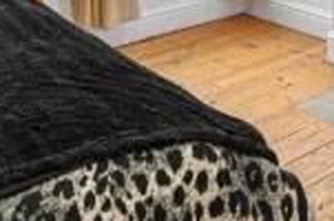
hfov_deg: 32.7
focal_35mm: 61
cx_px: 217
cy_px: -175
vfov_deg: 17.8
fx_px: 565
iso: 400
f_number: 8
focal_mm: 14
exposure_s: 1.6
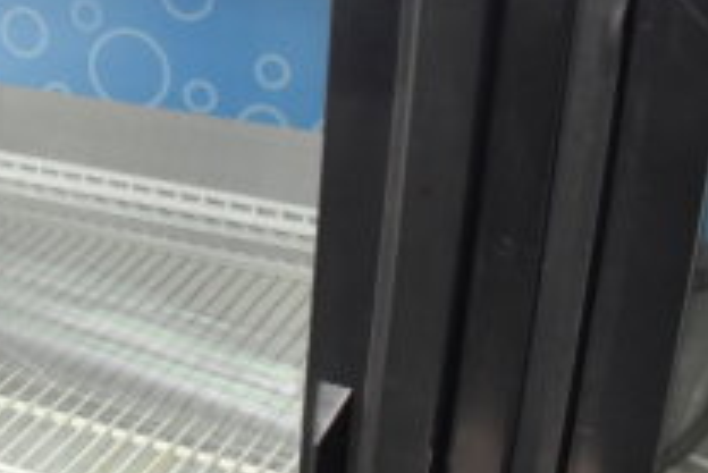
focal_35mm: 79
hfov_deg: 21.8
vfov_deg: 17.3
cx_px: -320
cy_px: 322
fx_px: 1555
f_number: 3.5
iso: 1100
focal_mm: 18
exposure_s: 1/30
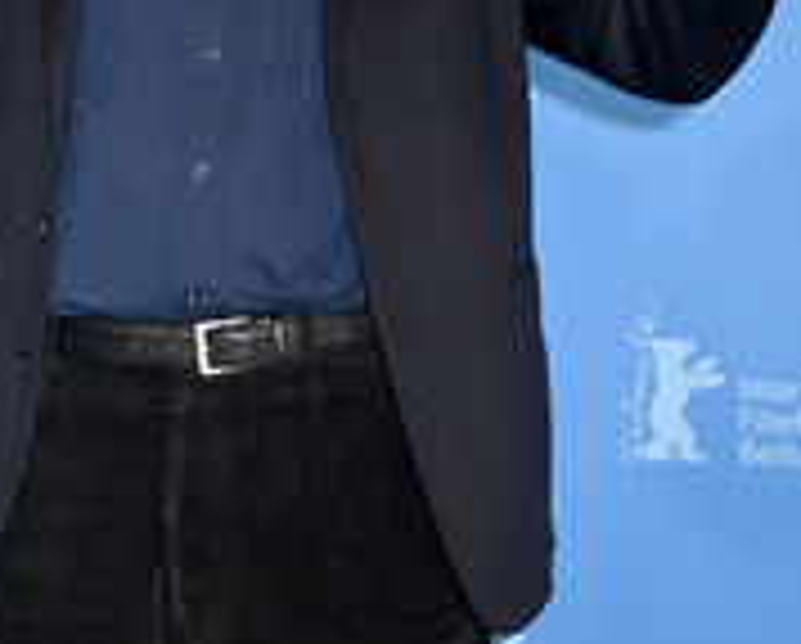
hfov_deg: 13.0
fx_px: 3491
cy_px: -18
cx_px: 191
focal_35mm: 147
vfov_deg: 10.4
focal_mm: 62
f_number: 5
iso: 800
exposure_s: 1/160
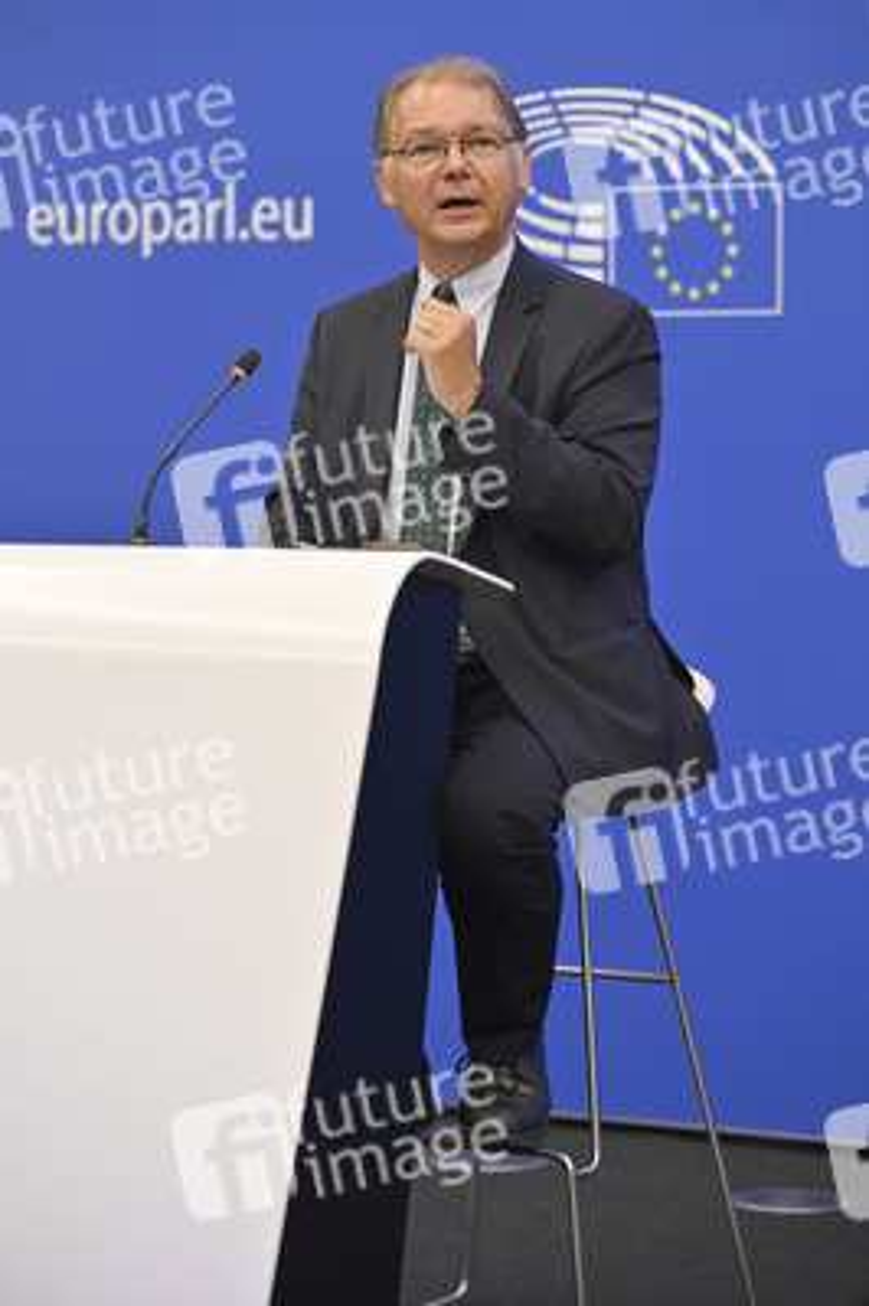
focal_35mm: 112
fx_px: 4062
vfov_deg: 18.3
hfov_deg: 12.2
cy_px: 653
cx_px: 434
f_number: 2.8
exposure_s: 1/320
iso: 1600
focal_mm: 112
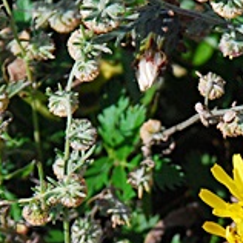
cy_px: 268
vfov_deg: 2.4
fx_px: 5758
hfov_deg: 2.4
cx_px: 235
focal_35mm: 725
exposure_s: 1/1600
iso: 400
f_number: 5.6
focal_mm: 112
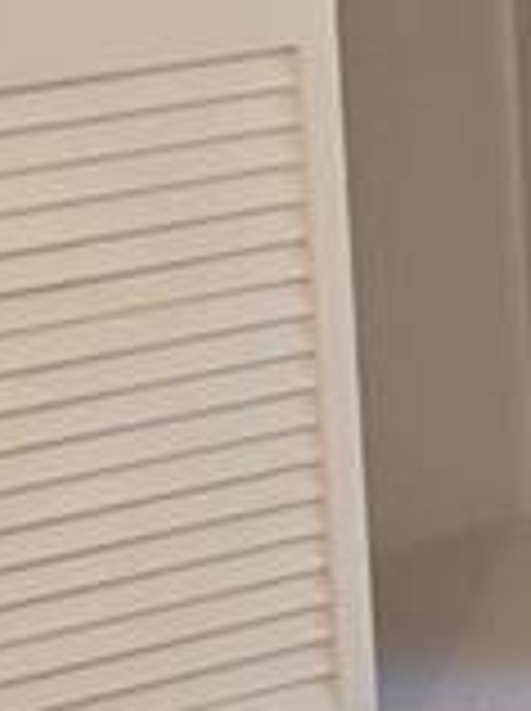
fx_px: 3589
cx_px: 540
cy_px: 468
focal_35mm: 175
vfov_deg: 11.3
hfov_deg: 8.4
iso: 200
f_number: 1.8
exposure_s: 1/120
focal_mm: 5.4
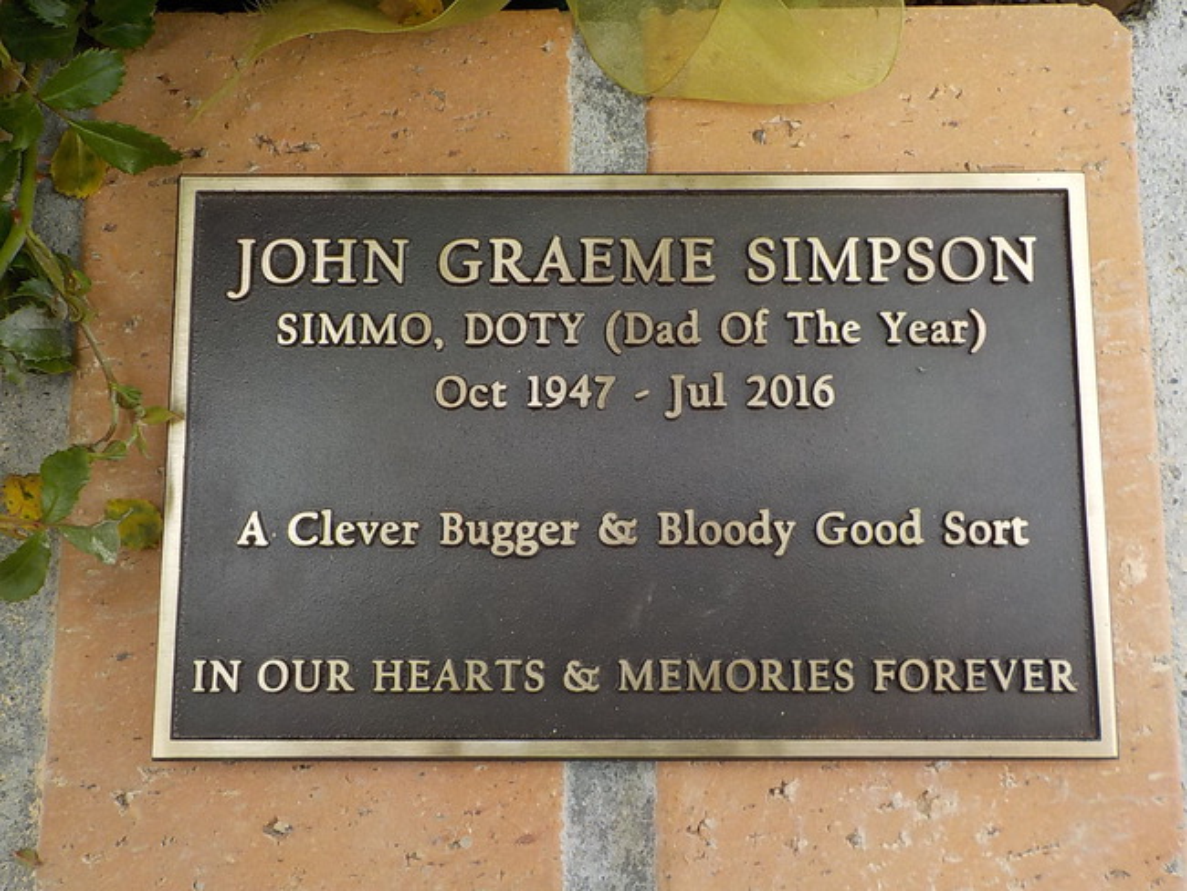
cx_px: 594
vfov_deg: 46.8
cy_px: 446
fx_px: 1029
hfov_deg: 59.9
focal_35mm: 30
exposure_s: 1/320
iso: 125
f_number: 3.3
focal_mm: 4.1
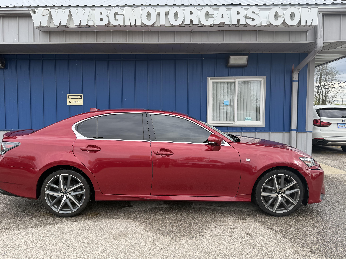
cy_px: 128
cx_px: 168
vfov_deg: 53.1
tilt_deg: -2.7
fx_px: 260
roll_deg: +0.2
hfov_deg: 67.3
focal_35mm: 26
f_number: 1.78
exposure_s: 1/1018
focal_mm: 6.76
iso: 80
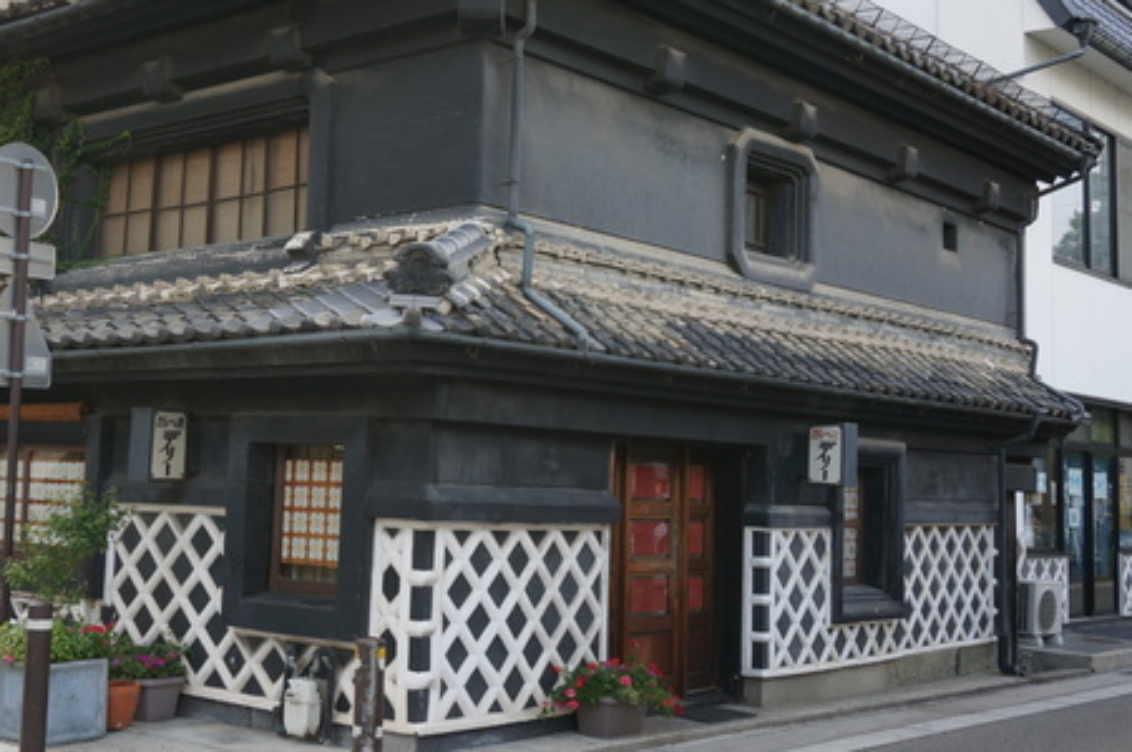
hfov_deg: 41.0
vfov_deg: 28.0
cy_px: 316
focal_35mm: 48
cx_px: 448
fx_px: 1508
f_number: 4.5
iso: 100
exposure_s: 1/60
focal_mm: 24
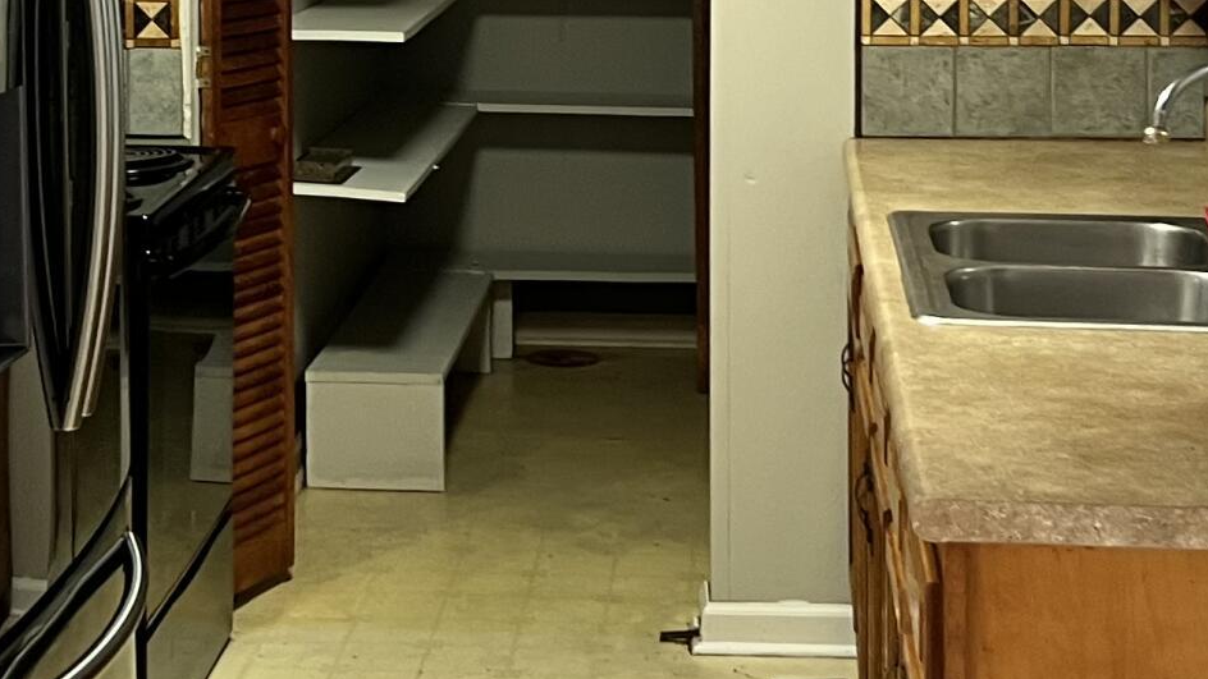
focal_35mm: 90
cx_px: 351
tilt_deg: -3.8
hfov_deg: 23.5
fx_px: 2883
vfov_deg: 13.2
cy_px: -77
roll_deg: +0.1
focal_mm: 5.7
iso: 200
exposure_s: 1/60
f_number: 1.5
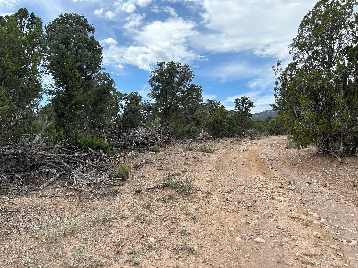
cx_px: 179
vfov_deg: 53.1
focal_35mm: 26
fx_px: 269
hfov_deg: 67.3
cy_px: 134
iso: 50
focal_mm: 5.7
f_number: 1.5
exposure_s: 1/3571
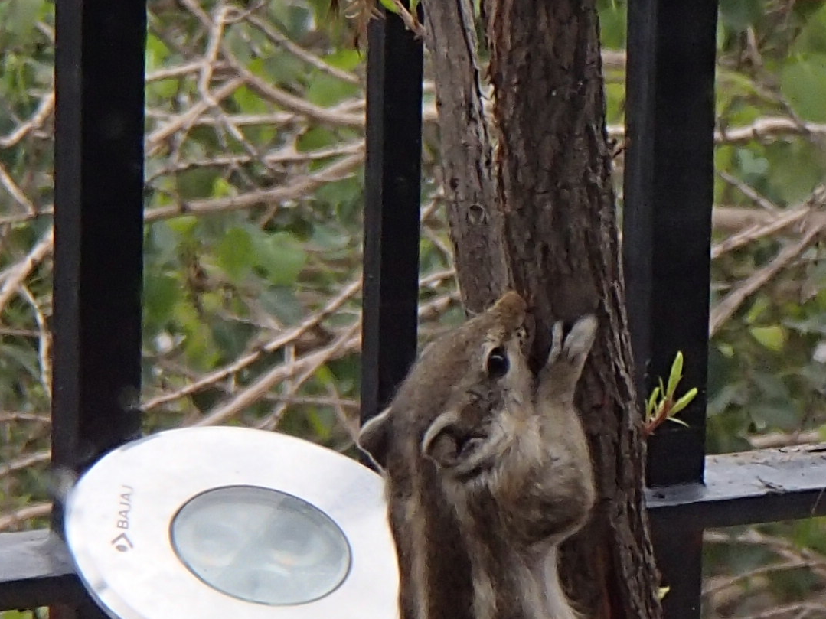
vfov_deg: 4.2
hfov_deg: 5.6
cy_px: 629
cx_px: 602
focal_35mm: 353
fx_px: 8422
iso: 200
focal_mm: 17.22
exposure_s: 1/125
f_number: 4.8
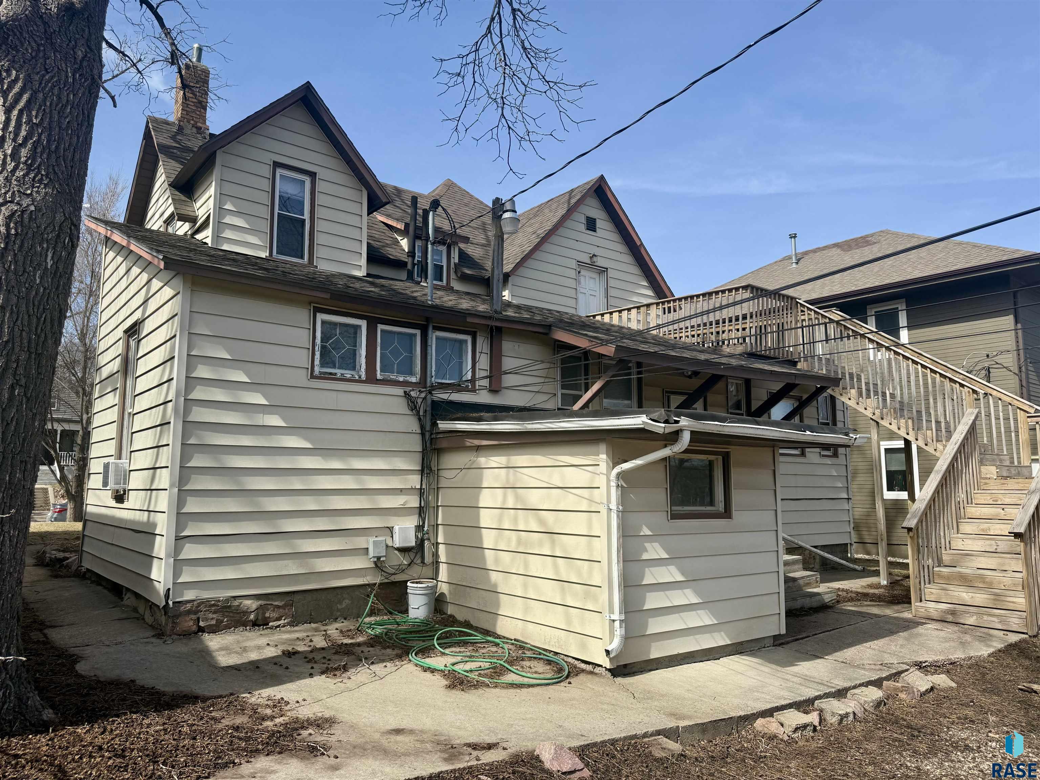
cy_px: 390
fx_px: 721
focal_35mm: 24
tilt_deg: +9.2
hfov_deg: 71.6
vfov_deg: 56.8
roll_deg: -0.4
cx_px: 520
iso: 80
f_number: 1.78
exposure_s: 1/3759
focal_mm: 6.76
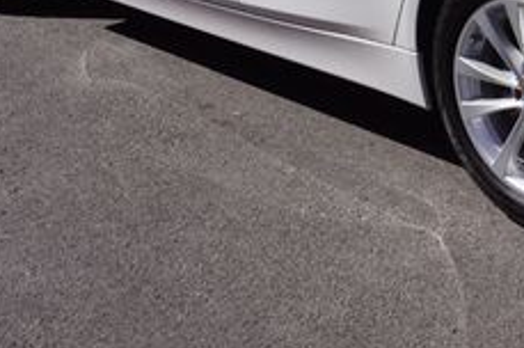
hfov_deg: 22.9
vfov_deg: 15.6
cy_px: -76
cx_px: 572
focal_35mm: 84
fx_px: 1221
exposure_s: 1/160
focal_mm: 20
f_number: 14
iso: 100
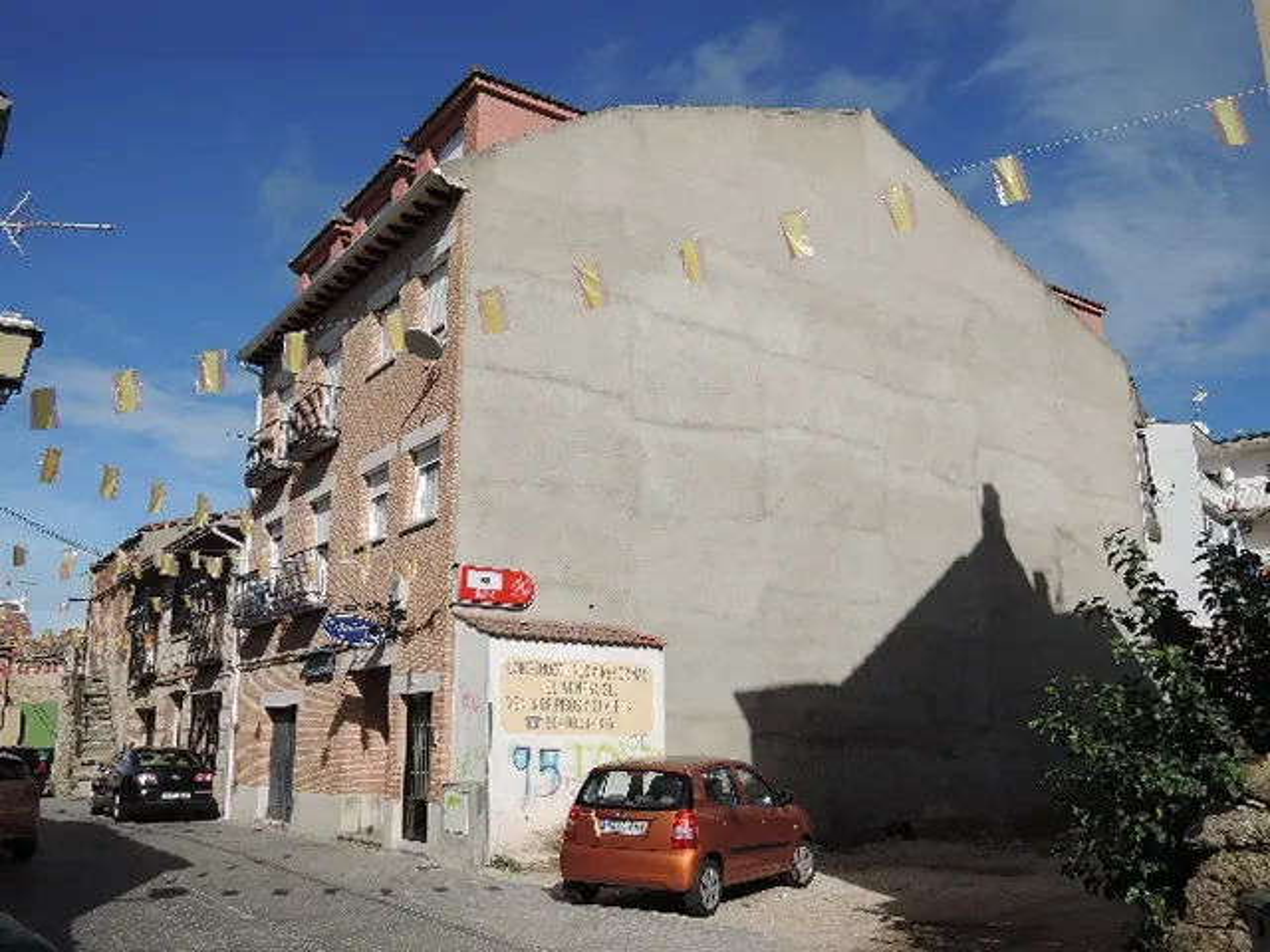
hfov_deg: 58.4
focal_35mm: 31
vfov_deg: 45.4
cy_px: 476
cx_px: 635
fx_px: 1137
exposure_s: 1/250
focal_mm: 6.6
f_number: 3.2
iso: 80
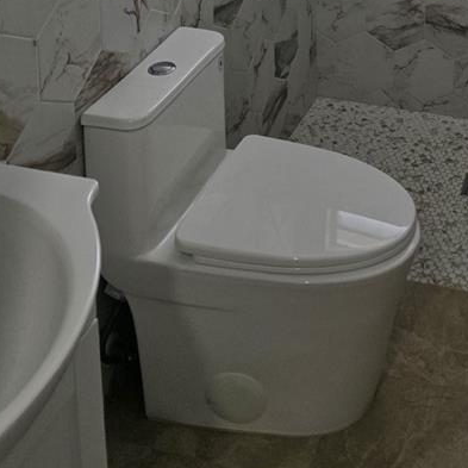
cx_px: 388
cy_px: -180
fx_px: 948
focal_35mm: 62
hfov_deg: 27.1
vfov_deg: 23.6
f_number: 1.7
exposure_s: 1/180
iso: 160
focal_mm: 6.3
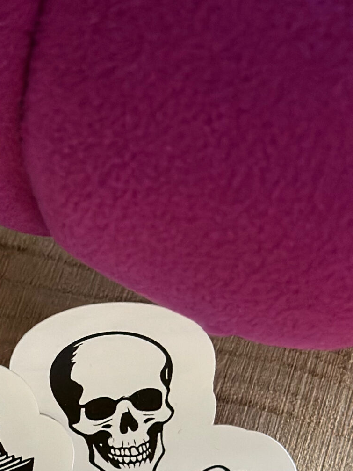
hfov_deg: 12.0
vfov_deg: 15.6
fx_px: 1659
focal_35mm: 122
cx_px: -29
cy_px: 545
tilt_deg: -73.8
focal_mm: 6.86
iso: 250
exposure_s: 1/60
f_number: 1.78
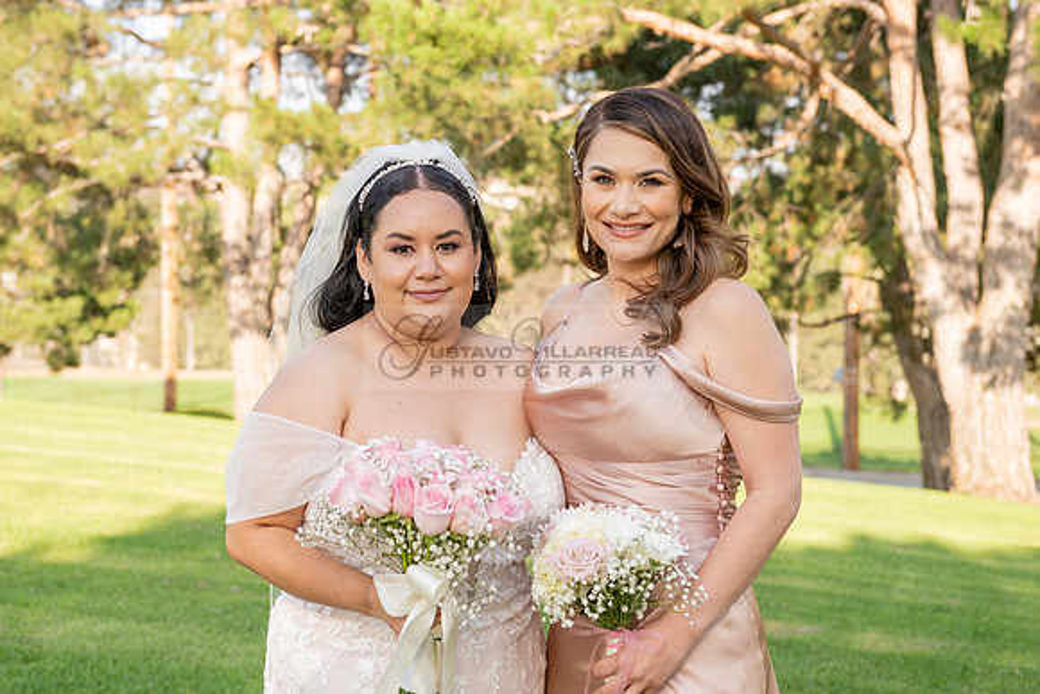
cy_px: 338
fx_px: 1633
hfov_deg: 35.3
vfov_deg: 24.0
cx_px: 475
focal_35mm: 57
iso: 80
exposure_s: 1/160
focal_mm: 52
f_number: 4
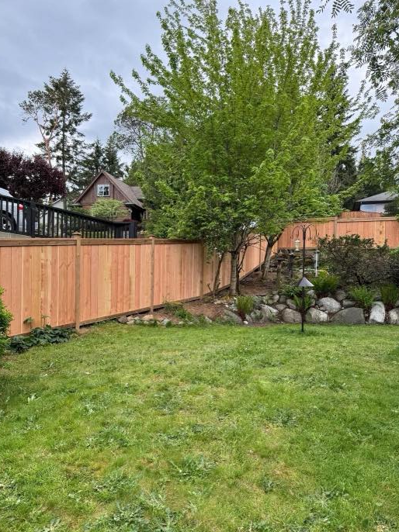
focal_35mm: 28
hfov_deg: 49.7
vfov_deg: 63.1
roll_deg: -1.6
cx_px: 200
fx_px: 431
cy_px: 309
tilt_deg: -0.8
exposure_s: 1/390
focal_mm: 6.76
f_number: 1.78
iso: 80
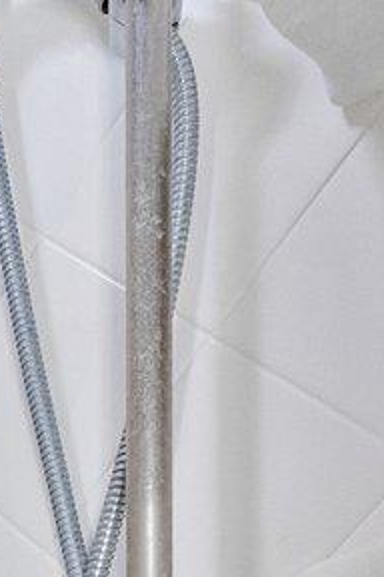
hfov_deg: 13.5
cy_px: 898
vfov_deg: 21.0
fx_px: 1280
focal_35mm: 80
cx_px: -476
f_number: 8
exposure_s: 1/15
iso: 640
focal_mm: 10
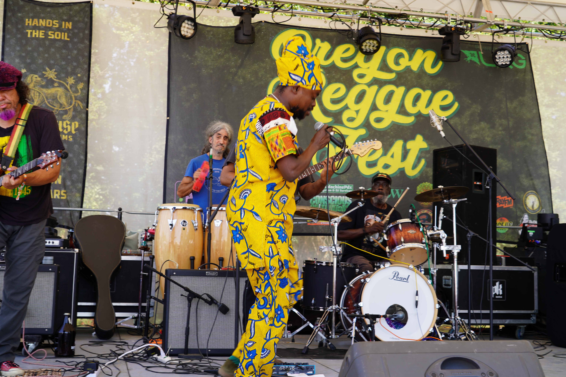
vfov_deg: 27.0
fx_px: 786
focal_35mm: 50
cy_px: 188
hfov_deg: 39.6
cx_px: 283
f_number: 6.3
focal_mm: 50
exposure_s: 1/100
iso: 100
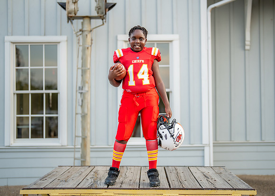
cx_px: 146
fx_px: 428
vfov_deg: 25.8
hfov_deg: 35.6
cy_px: 98
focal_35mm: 55
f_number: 1.2
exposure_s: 1/1000
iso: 200
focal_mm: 50
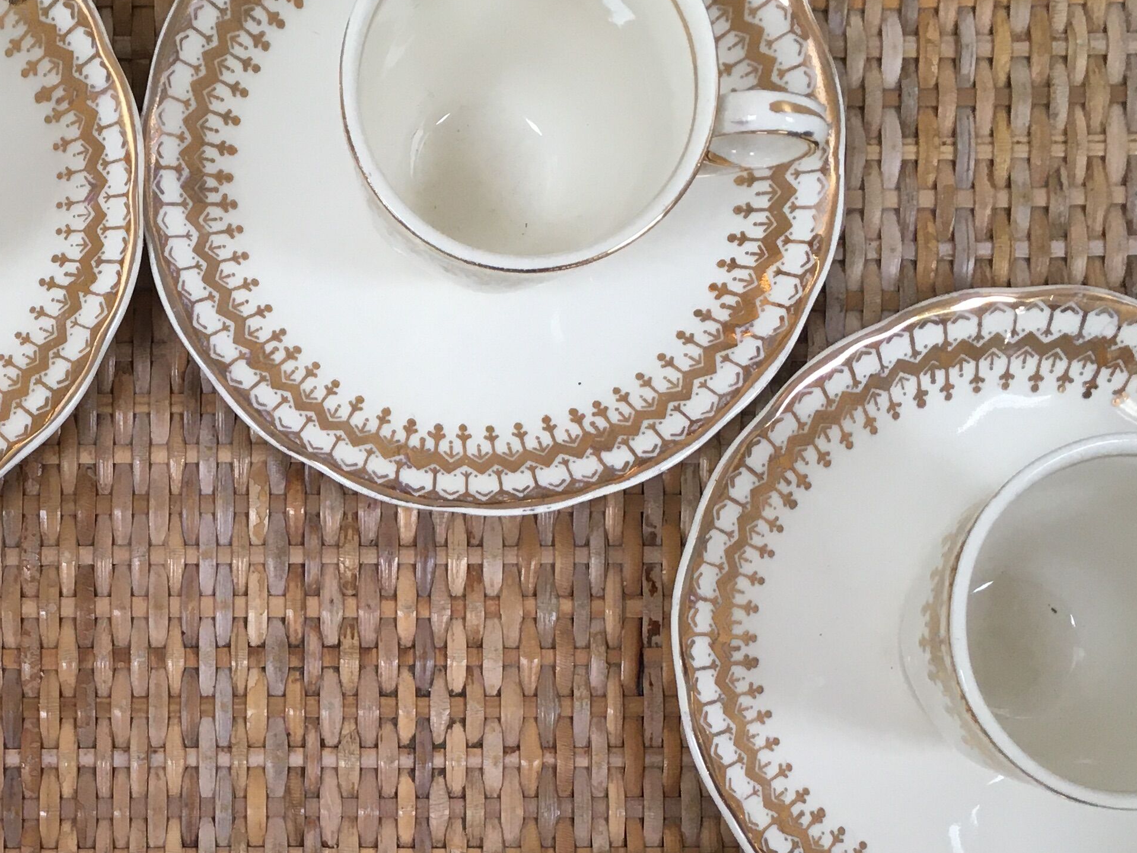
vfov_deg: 23.5
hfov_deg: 30.8
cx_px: 215
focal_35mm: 61
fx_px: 2004
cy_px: 746
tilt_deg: -89.3
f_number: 2.2
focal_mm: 4.15
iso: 40
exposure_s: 1/33
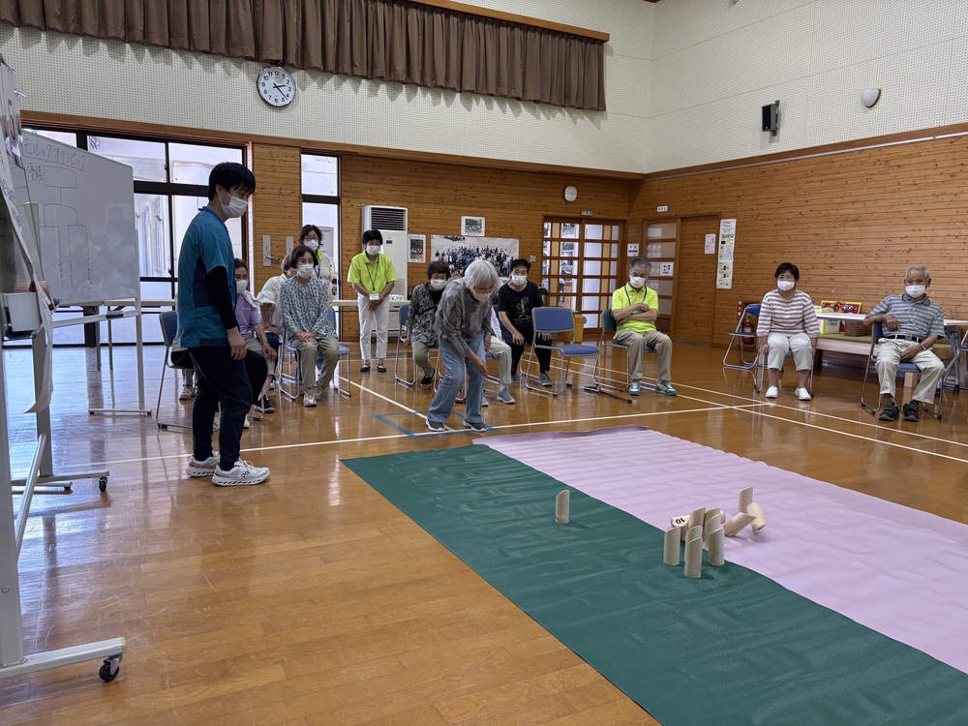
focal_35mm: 26
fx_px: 727
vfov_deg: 53.1
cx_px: 484
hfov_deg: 67.3
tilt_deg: -7.7
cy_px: 363
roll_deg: -1.9
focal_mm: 5.96
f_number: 1.6
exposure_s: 1/120
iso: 100
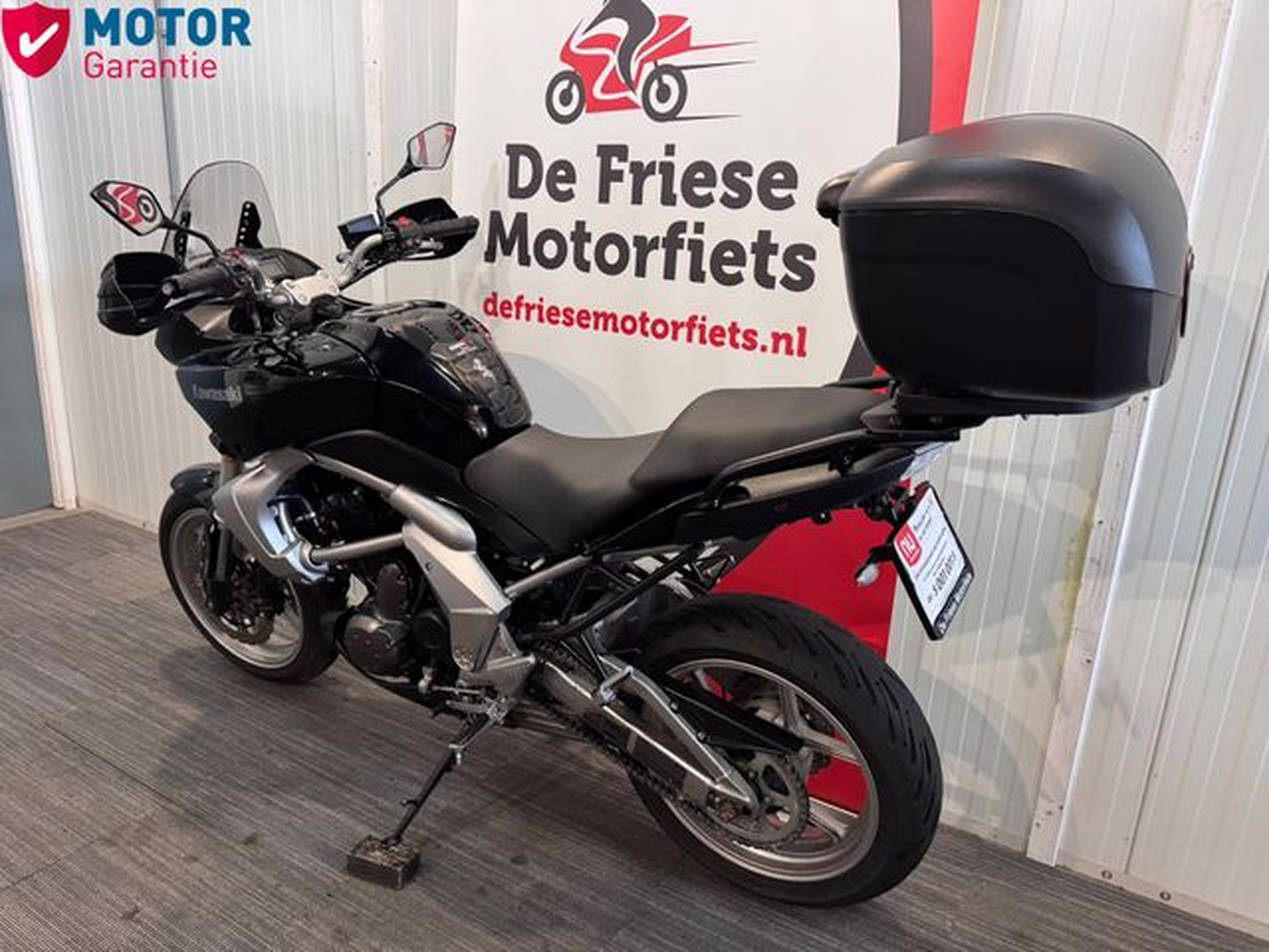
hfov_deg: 71.6
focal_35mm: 24
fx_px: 880
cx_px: 634
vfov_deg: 56.8
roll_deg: -1.8
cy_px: 476
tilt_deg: -14.9
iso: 250
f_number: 1.78
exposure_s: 1/50
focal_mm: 6.76
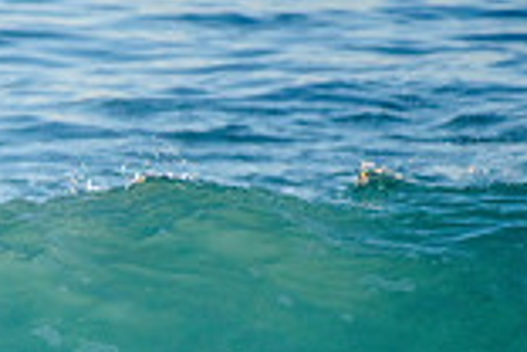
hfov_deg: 1.1
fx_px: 27270
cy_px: 432
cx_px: -416
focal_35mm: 1863
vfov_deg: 0.7
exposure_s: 1/2000
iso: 900
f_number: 5.6
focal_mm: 500
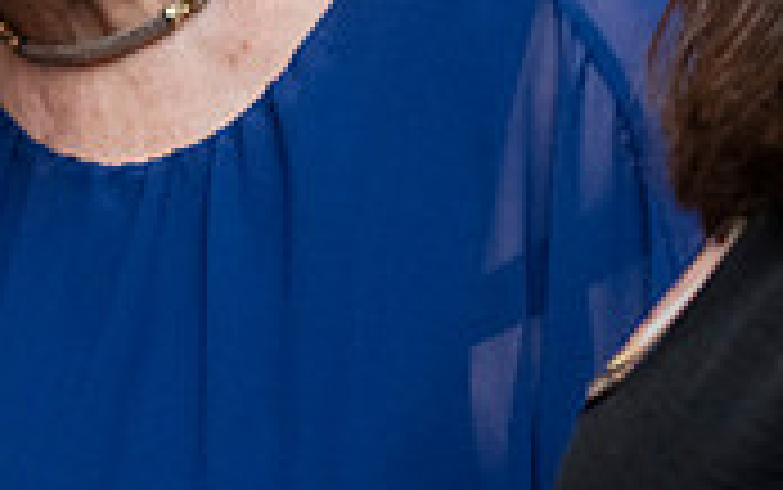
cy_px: -68
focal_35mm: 260
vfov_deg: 5.0
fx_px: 5552
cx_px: -24
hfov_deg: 8.0
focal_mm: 58
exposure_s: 1/125
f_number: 4
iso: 1250
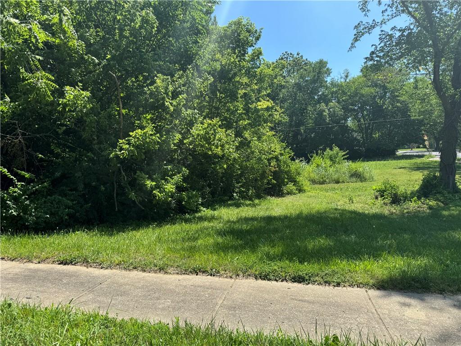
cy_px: 173
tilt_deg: -0.4
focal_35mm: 24
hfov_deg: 71.6
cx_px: 230
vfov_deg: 56.8
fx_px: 320
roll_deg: +4.0
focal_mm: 6.76
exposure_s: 1/2415
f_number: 1.78
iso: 80
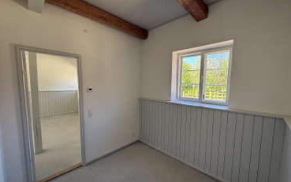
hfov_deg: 101.4
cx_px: 145
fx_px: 119
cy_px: 95
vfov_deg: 74.8
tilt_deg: -5.9
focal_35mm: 15
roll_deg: -0.8
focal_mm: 2.22
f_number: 2.2
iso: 80
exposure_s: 1/99
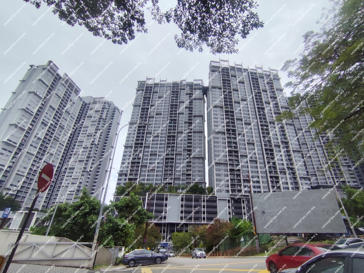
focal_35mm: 16
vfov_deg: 78.1
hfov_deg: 94.5
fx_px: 168
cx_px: 182
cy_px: 136
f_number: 2.2
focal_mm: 1.65
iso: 50
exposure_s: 1/2976
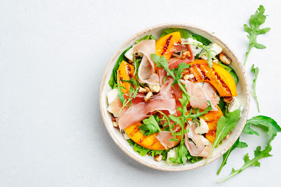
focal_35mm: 73
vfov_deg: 18.7
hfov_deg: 27.7
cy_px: 94
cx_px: 140
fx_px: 570
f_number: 8
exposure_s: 1/30
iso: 80
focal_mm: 48.5
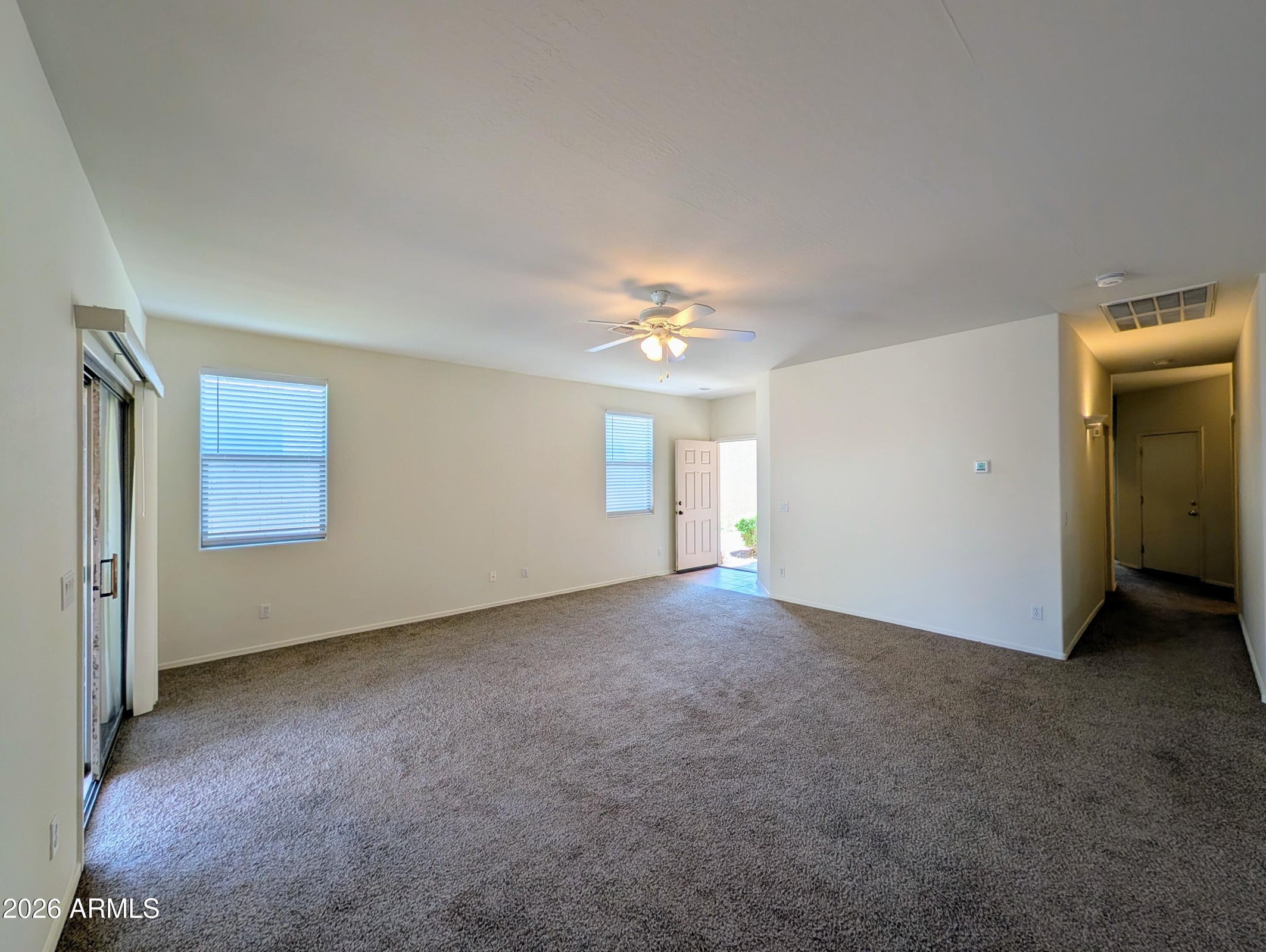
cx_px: 633
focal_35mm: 12
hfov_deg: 110.5
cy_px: 476
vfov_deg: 94.6
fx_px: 439
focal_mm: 2.02
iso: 50
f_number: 1.7
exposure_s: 1/186
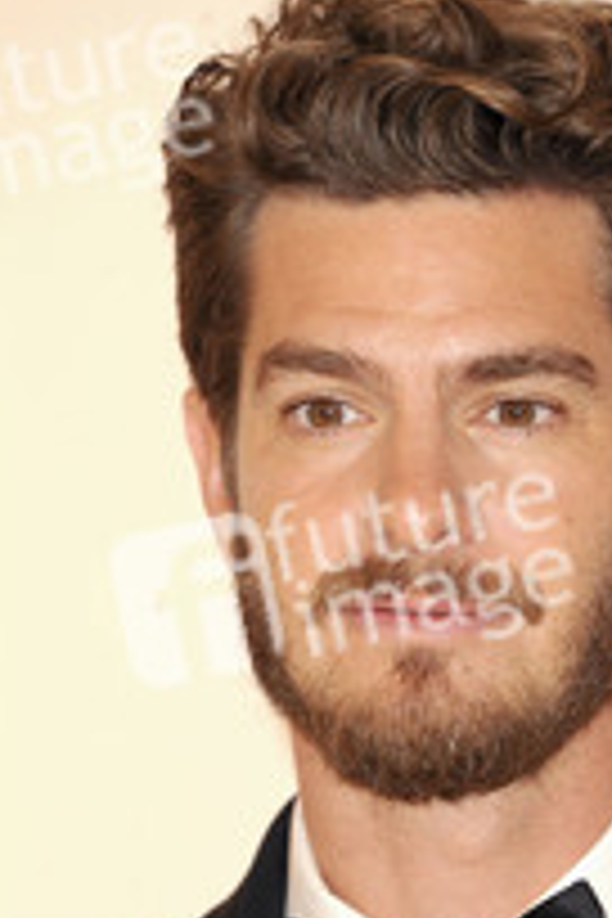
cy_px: 806
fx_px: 14967
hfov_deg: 2.3
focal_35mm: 587
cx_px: 475
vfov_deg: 3.5
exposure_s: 1/200
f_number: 7.1
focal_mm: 300
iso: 1600
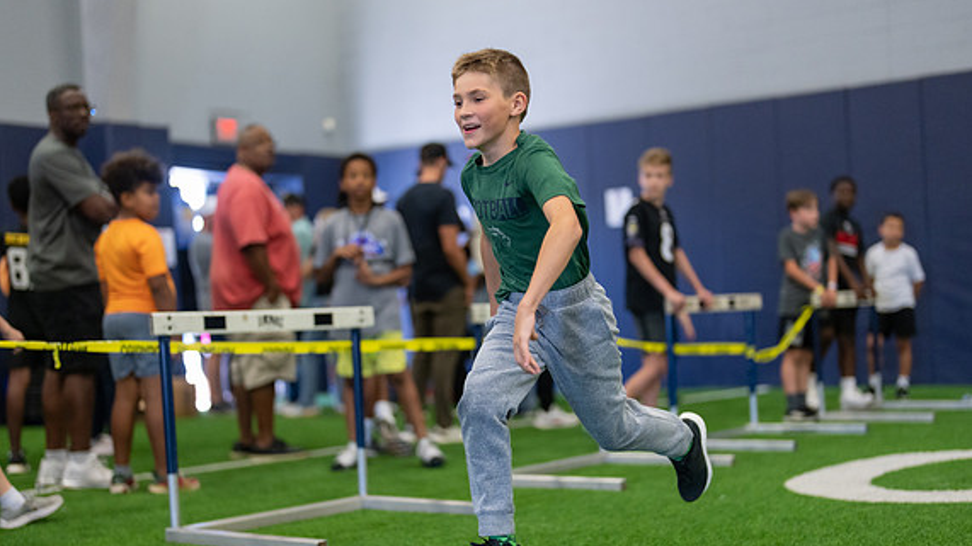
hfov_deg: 35.5
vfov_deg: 20.4
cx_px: 480
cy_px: 318
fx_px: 1520
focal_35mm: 59
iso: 1600
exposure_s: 1/1000
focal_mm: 50
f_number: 1.2
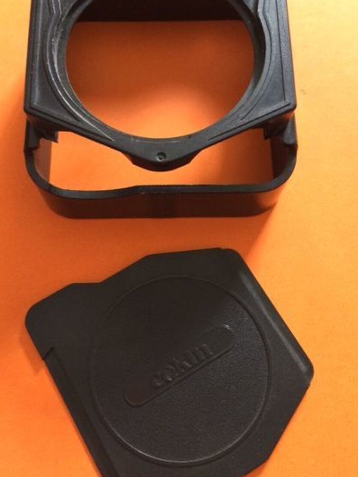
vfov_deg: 51.3
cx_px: 166
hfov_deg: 39.6
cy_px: 221
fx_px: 497
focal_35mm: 36
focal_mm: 4.12
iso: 200
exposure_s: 1/30
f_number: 2.2
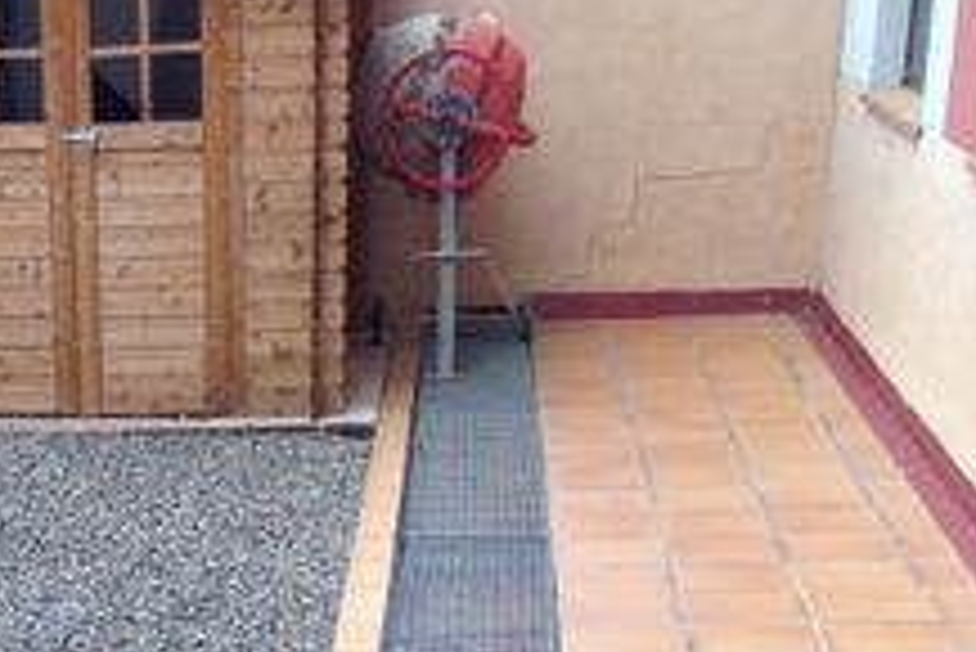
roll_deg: +2.7
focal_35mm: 95
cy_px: 994
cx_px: 99
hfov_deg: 21.0
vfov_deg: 13.5
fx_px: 2577
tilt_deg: -24.7
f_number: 2.4
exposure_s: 1/149
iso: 50
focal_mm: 4.12
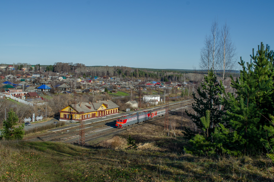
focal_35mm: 39
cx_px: 137
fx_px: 296
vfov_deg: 34.1
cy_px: 91
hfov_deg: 49.6
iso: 100
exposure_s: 1/400
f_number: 8
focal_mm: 26
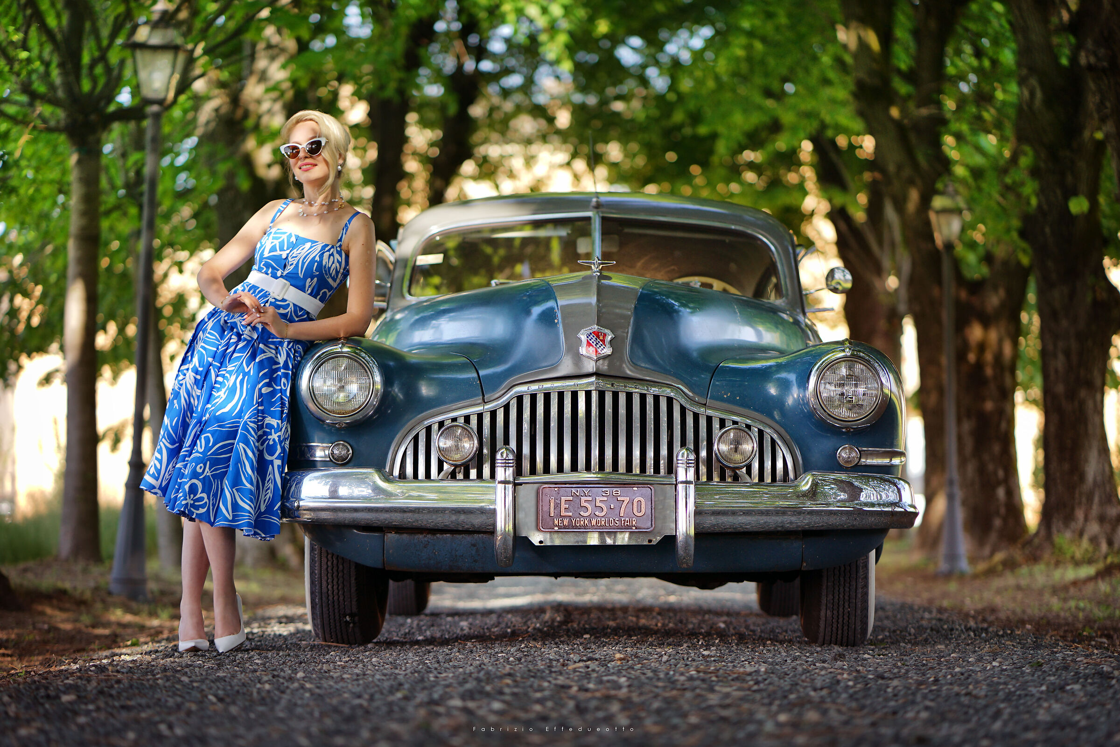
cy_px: 374
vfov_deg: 16.1
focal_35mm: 85
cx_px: 560
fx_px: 2644
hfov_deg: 23.9
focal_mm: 85
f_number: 2
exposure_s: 1/800
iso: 80
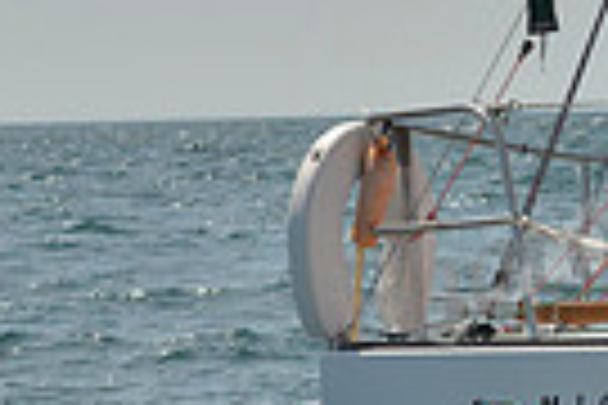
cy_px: 398
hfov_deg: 6.6
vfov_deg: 4.6
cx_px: 1207
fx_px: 5083
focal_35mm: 301
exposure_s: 1/800
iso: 400
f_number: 9
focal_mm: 70
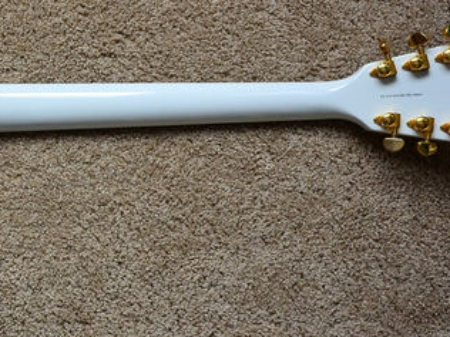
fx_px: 884
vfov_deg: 21.6
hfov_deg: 27.1
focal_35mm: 68
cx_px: 7
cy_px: 127
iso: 500
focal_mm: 18.5
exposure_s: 1/200
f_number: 4
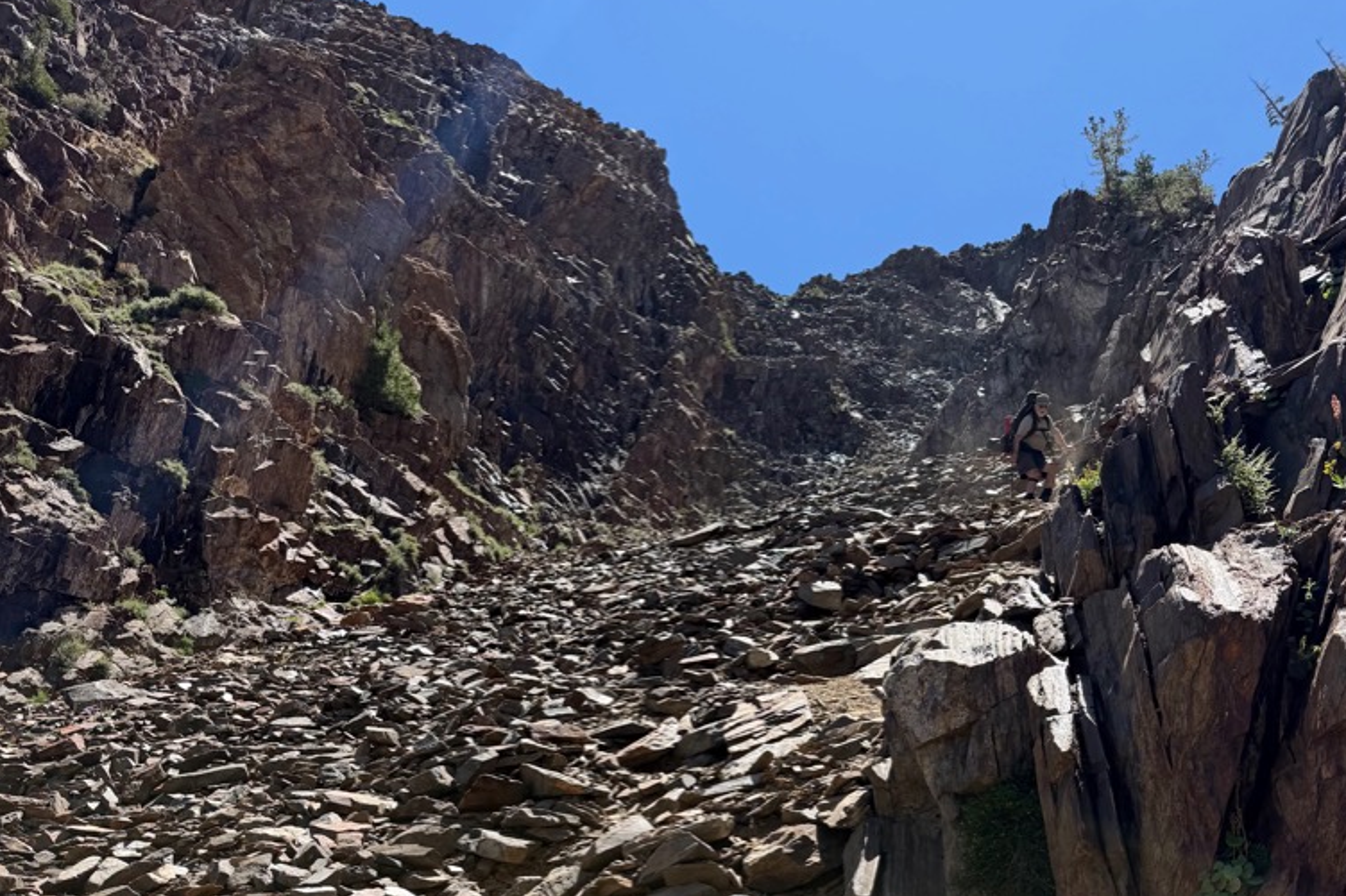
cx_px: 669
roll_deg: +0.2
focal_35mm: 34
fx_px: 1271
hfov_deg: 55.8
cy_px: 864
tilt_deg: +17.0
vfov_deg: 35.7
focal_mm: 6.76
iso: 80
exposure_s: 1/3145
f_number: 1.78
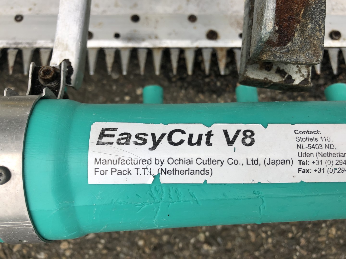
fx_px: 280
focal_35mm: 28
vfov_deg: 49.7
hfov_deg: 63.4
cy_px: 130
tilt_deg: -82.8
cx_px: 173
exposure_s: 1/120
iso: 20
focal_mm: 4
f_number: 1.8
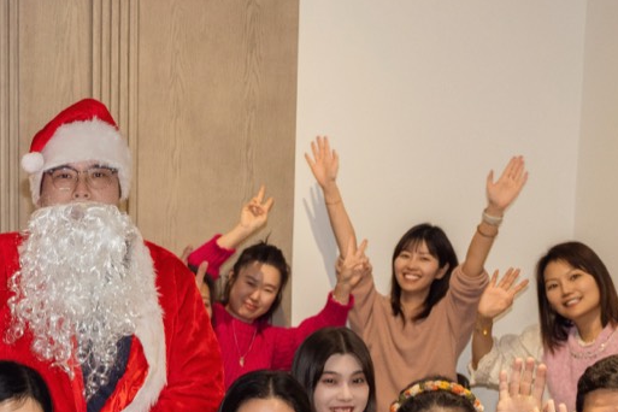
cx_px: -205
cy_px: 442
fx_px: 2008
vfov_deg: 11.6
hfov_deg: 16.5
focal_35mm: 117
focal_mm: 30
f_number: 2.8
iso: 800
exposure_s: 1/200
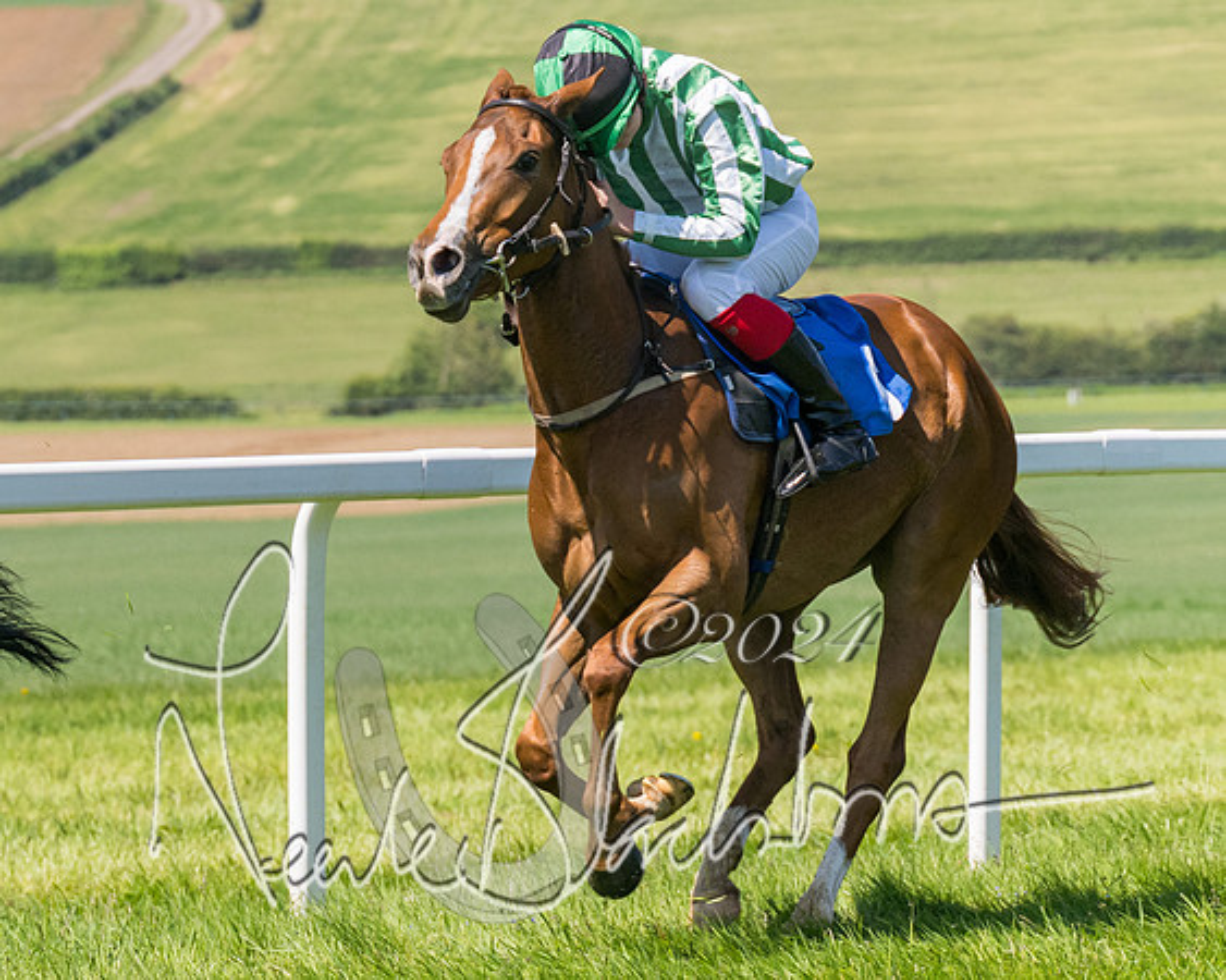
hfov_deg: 7.5
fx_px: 9303
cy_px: 437
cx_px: 86
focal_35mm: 256
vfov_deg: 6.0
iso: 400
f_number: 5
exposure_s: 1/3200
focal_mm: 98
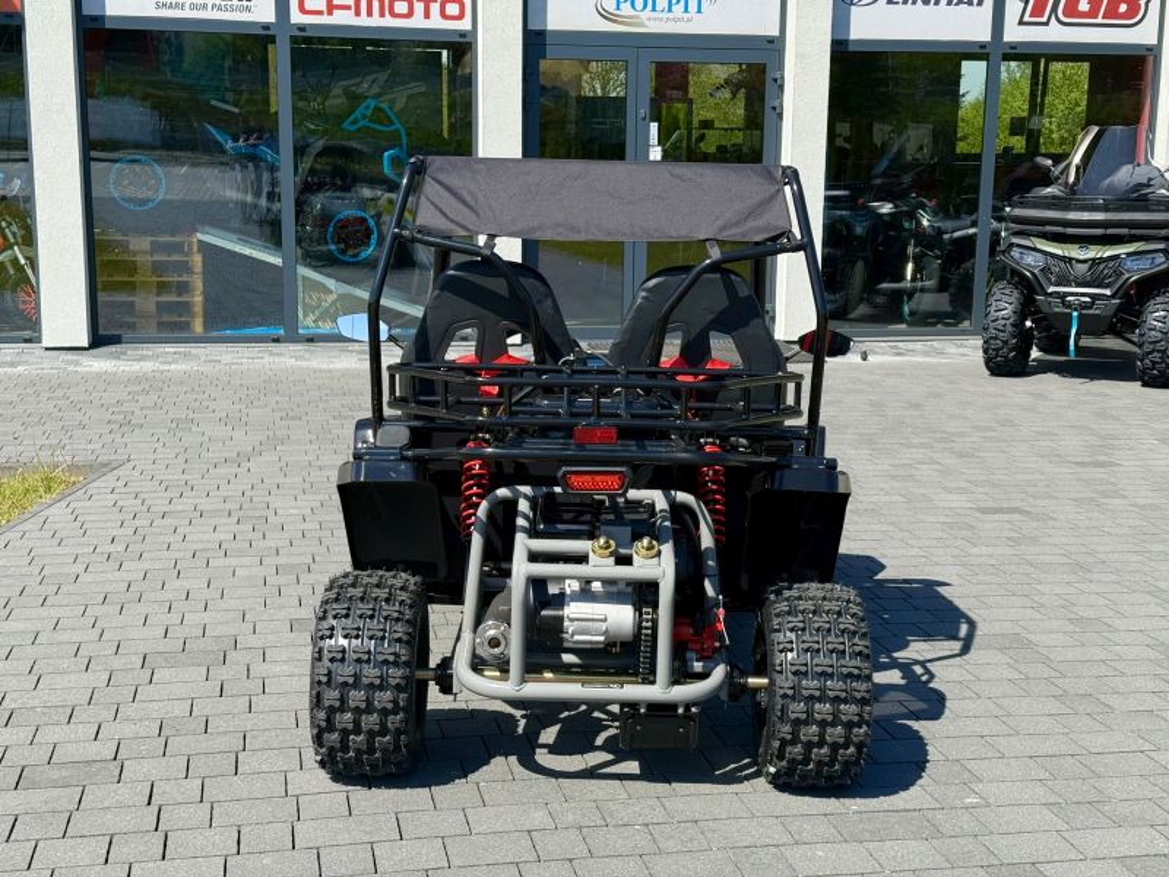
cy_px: 438
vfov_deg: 30.3
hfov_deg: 39.7
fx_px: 1621
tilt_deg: -10.8
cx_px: 584
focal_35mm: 48
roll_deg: -1.1
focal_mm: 6.76
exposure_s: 1/2976
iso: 64
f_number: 1.78
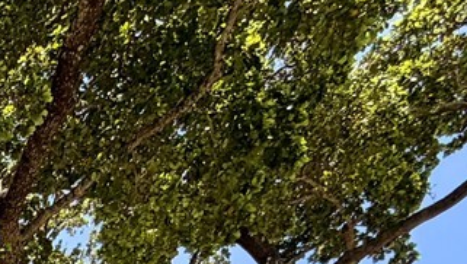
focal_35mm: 76
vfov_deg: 11.1
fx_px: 942
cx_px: -409
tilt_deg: +25.3
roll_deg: +0.3
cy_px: 764
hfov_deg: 19.5
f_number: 2.2
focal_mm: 2.22
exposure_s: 1/686
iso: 40
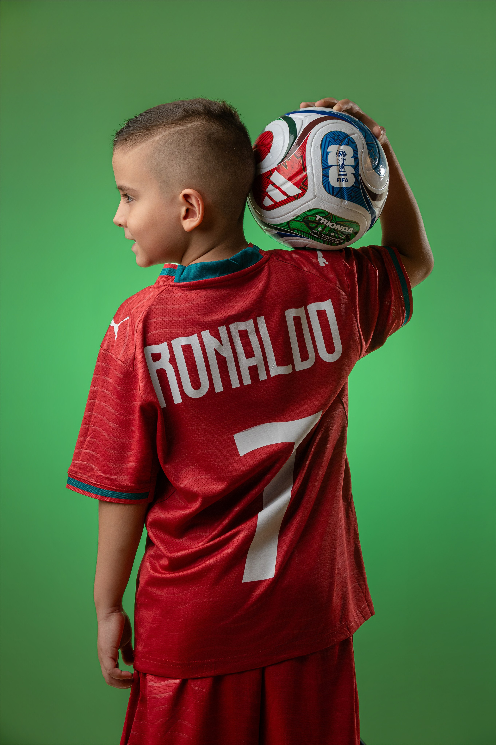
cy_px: 372
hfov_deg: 17.0
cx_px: 248
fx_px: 1656
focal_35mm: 80
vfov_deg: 25.4
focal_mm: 80
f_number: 10
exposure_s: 1/125
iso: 1250
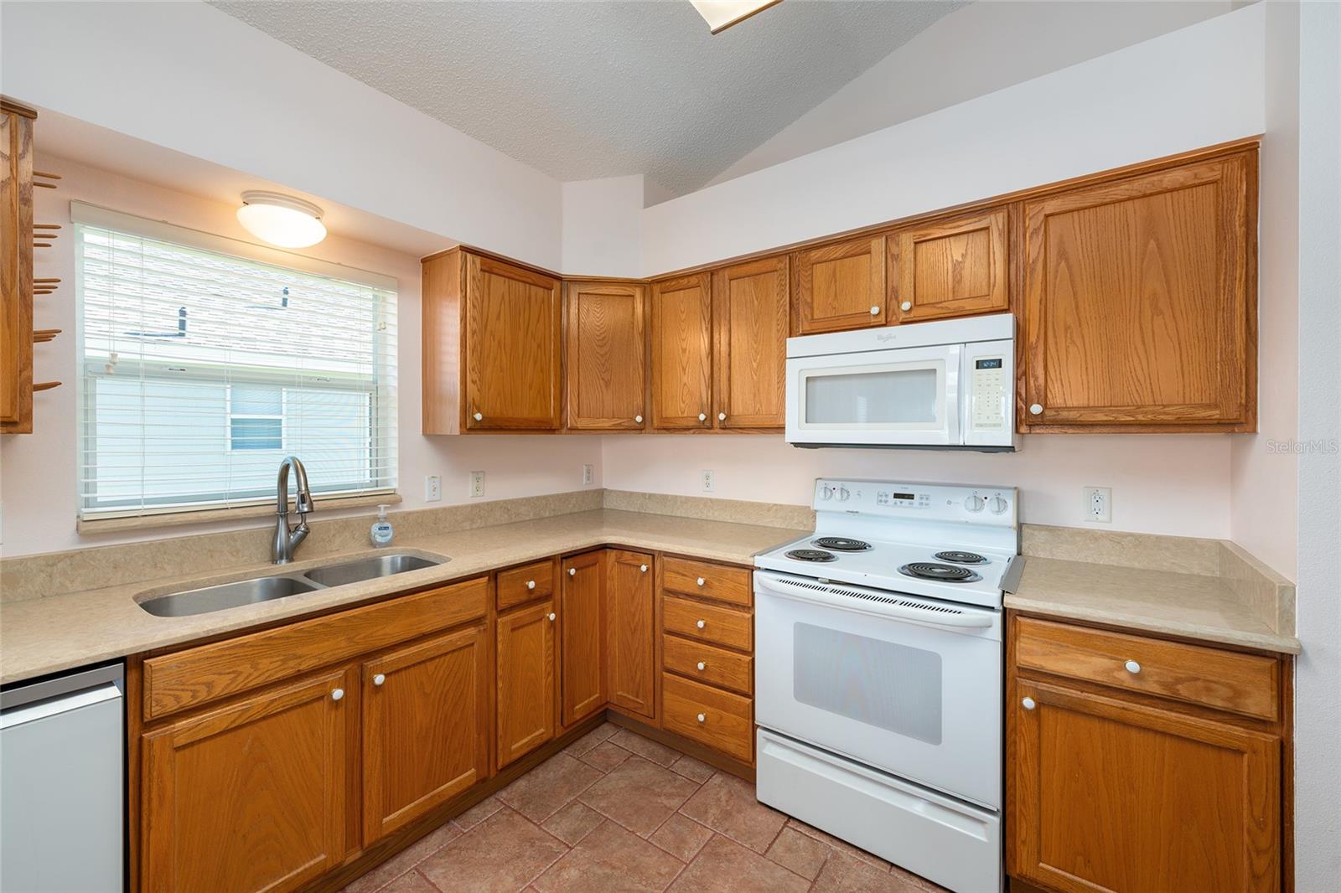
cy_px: 446
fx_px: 521
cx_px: 670
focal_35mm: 14
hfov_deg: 104.3
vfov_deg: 81.2
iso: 125
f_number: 7.1
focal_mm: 14
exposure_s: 1/6
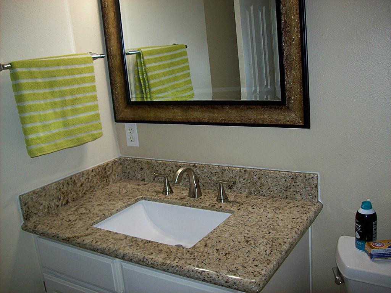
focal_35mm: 36
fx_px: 407
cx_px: 196
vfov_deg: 39.7
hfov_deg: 51.4
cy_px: 146
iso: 80
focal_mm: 6
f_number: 2.7
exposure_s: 1/64
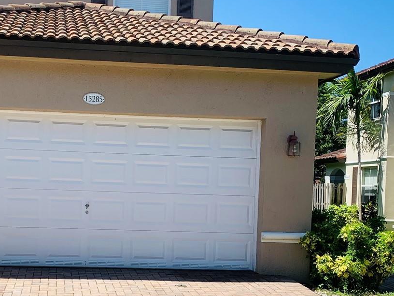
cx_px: 120
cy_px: 222
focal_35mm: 51
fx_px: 580
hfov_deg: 37.0
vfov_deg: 28.2
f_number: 1.8
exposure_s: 1/1953
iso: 25
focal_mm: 4.25
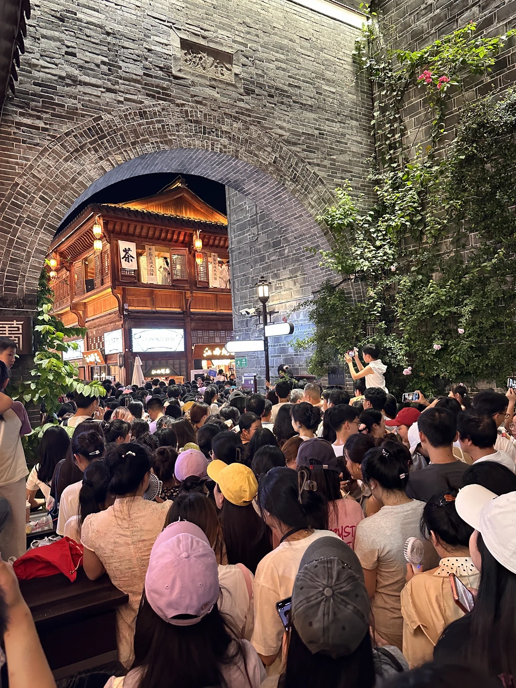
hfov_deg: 56.8
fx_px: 477
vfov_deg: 71.6
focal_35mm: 24
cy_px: 344
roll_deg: +3.3
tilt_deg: +0.7
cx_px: 258
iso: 500
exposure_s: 1/60
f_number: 1.78
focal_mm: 6.86
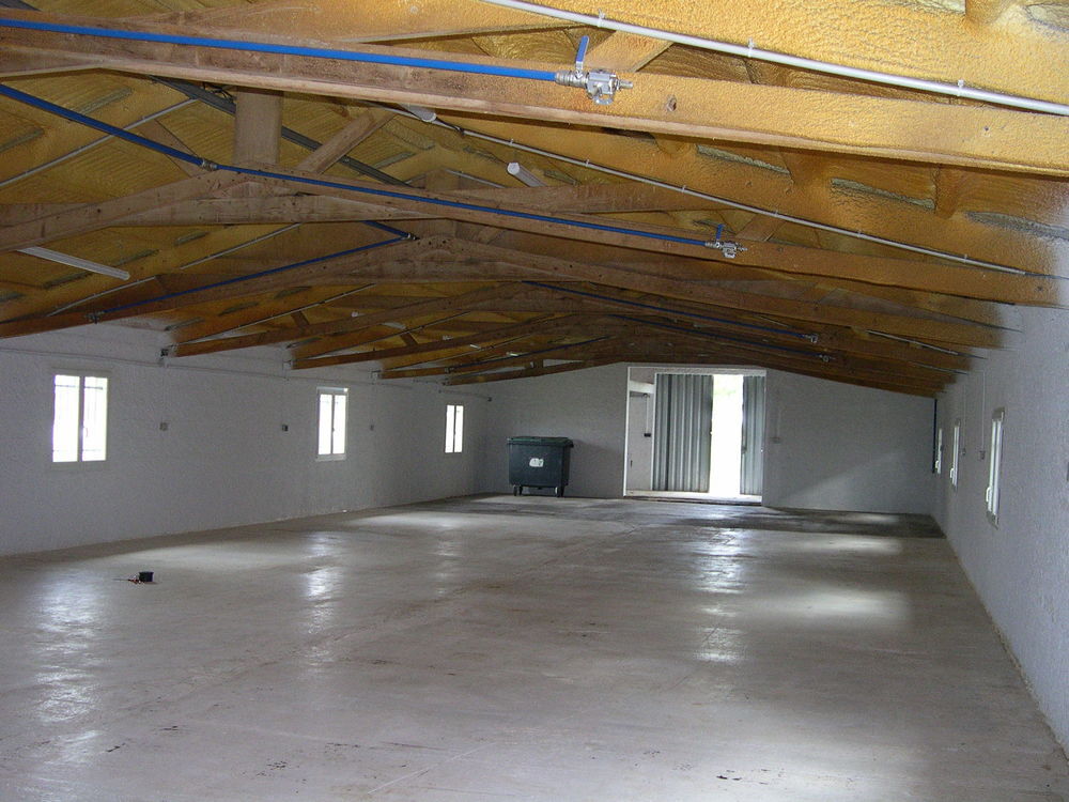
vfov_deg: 37.7
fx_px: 1174
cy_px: 401
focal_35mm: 38
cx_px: 534
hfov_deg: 49.0
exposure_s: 1/60
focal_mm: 8
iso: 400
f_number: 2.8
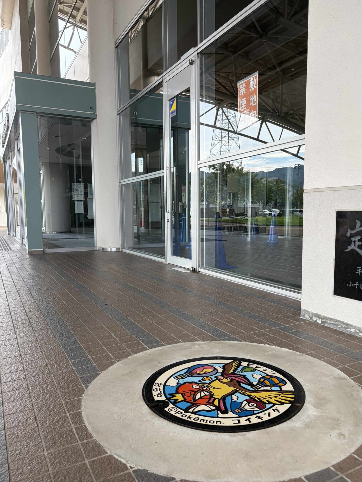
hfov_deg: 51.3
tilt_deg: -3.3
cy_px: 249
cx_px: 186
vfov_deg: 65.3
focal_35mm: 27
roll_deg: +1.6
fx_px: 376
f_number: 1.6
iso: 64
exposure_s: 1/459
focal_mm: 5.96
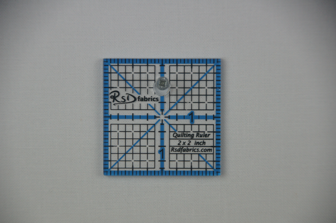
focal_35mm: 240
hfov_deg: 8.6
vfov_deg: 5.7
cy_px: 112
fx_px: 2238
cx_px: 168
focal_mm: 160
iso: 500
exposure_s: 1/320
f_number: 6.3
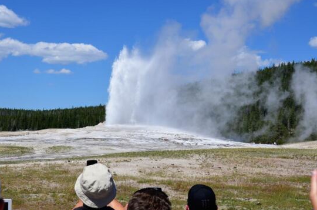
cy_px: 94
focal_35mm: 64
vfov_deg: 21.1
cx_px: 140
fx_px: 562
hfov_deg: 31.5
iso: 200
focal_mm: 36
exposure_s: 1/640
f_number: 13
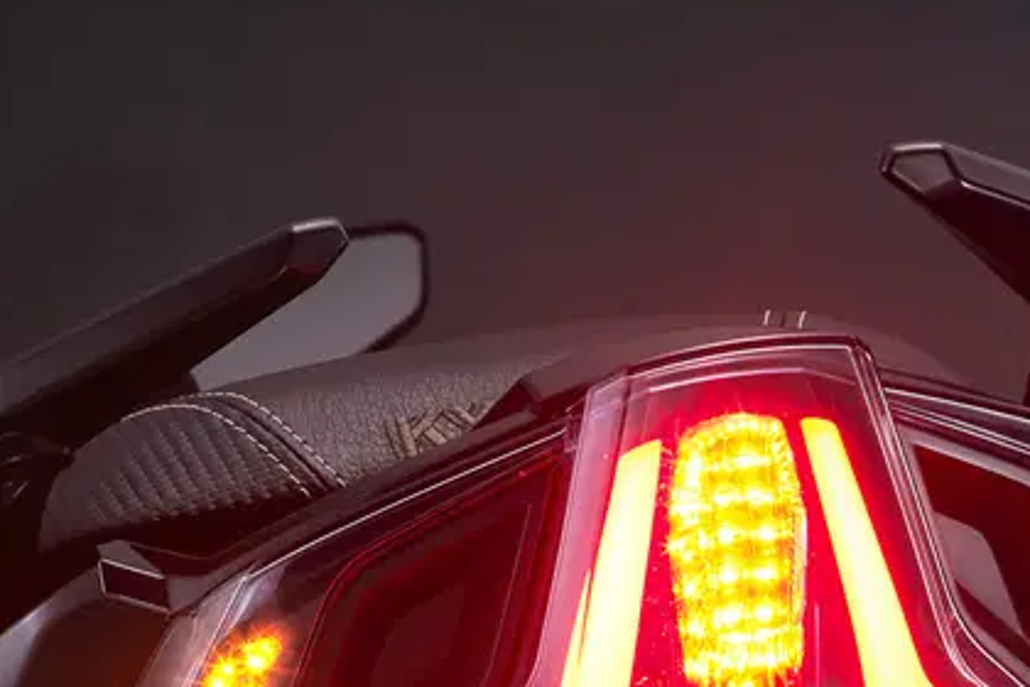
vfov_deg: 6.8
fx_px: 5722
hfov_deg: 10.3
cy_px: 795
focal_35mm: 200
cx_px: 502
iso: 200
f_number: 16
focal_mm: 70
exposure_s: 1
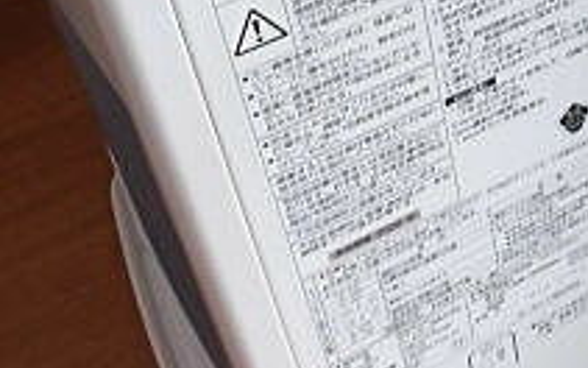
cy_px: -123
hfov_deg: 24.7
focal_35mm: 77
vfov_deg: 16.0
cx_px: 666
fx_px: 1234
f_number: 3.1
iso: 250
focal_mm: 4.3
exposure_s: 1/40
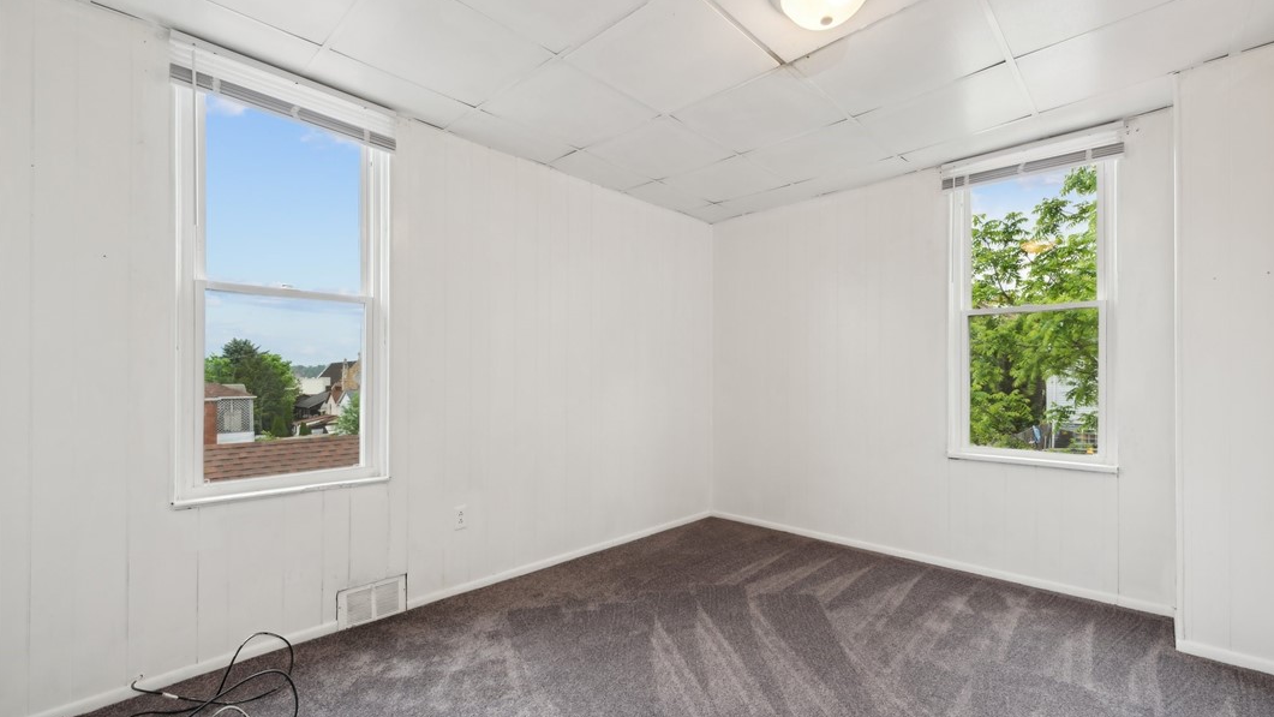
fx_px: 507
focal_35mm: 15
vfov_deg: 70.5
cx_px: 644
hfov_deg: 103.0
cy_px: 370
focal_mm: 14
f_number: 11
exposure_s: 1/2.5
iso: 50
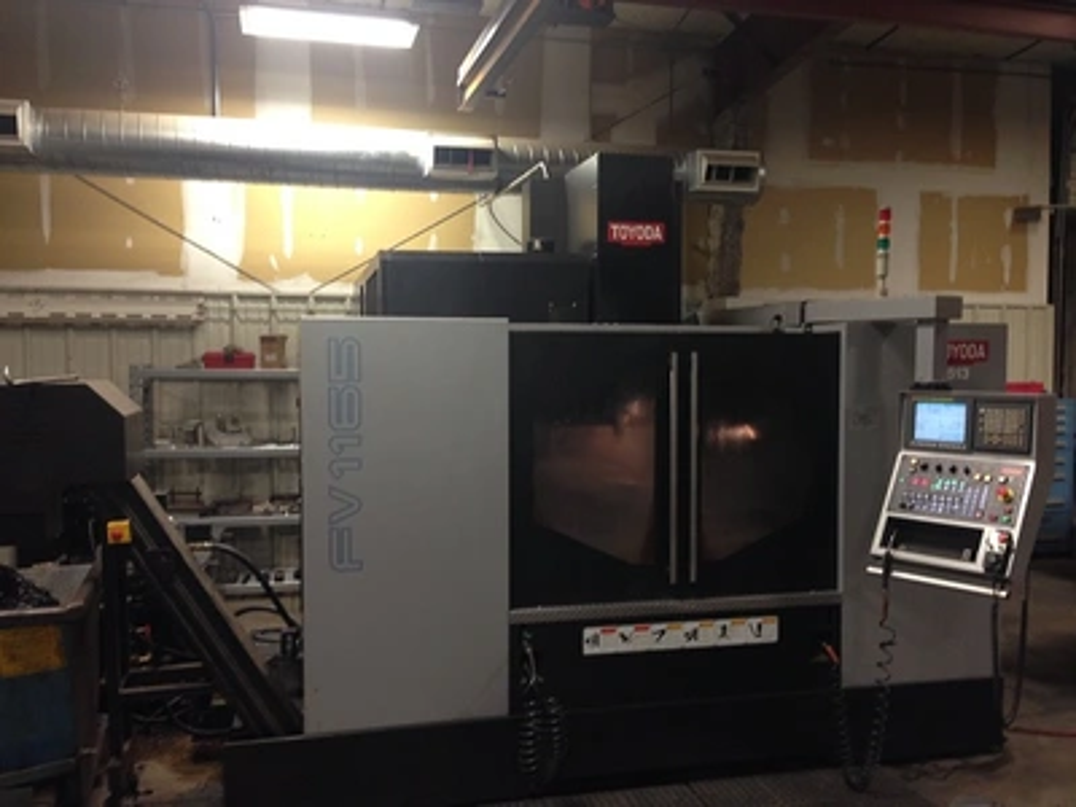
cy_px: 404
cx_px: 538
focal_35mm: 33
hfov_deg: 55.4
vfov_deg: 42.9
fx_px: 1026
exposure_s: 1/20
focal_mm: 4.12
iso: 100
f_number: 2.4
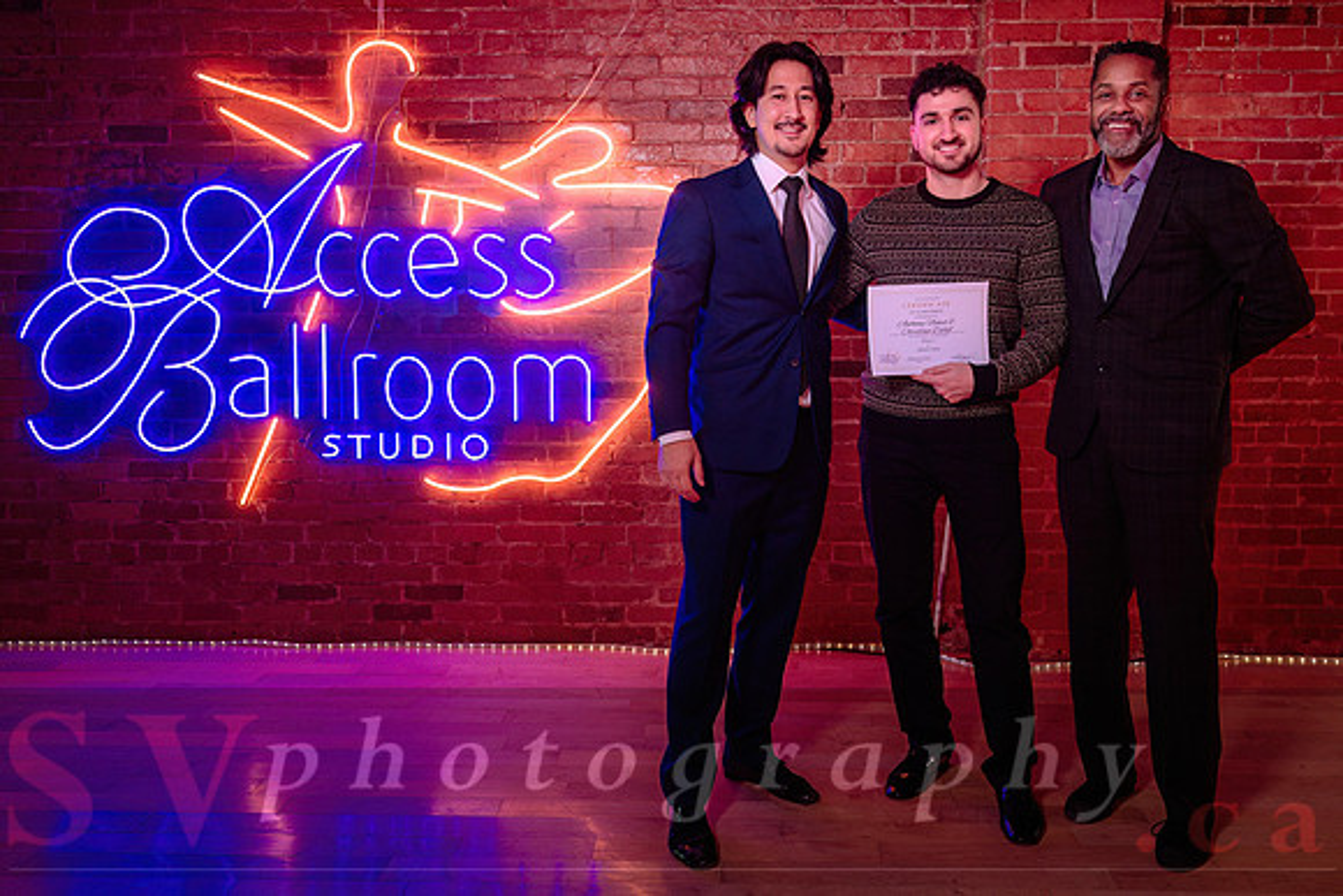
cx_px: 740
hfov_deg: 56.6
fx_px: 1245
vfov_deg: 39.5
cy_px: 403
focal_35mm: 33
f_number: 3.5
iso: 1000
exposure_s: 1/125
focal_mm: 29
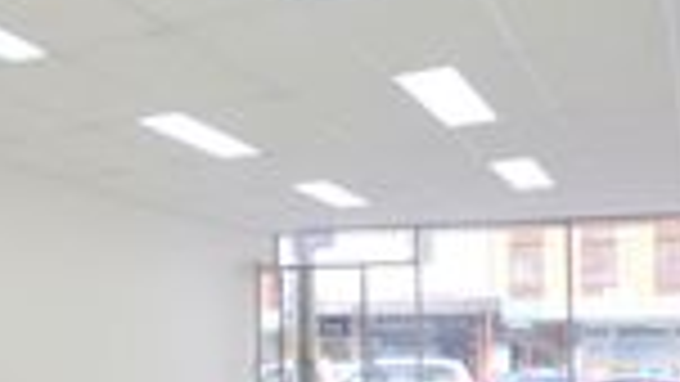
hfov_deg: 40.0
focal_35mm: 49
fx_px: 884
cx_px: 113
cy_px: 344
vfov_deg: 23.8
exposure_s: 1/80
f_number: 4.5
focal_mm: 10
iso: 400
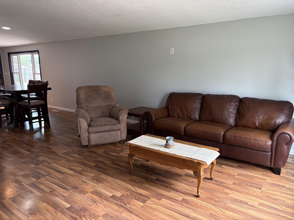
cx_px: 147
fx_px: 221
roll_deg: +1.5
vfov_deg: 53.1
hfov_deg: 67.3
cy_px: 110
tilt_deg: -11.3
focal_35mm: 26
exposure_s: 1/75
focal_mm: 5.96
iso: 125
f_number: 1.6
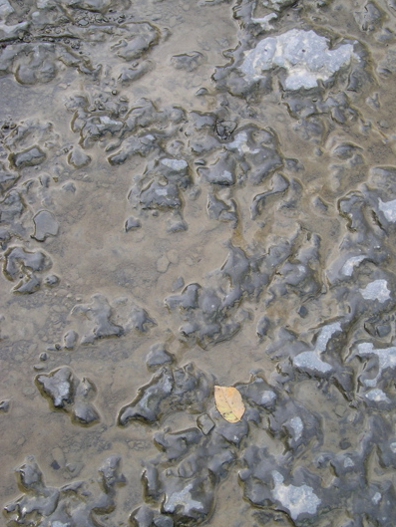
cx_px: 237
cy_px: 257
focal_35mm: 46
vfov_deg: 41.2
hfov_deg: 31.4
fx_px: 701
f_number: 2.8
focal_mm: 8
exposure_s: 1/164
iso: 100
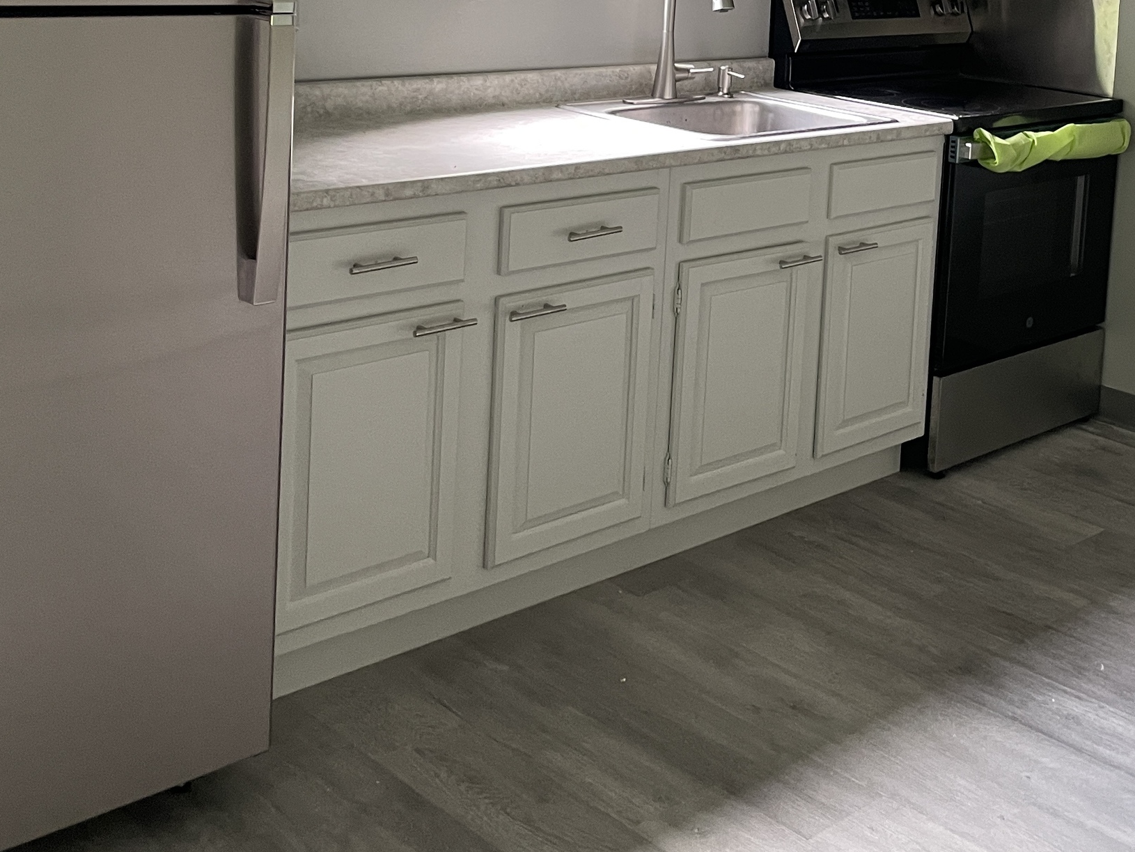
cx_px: 805
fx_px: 1607
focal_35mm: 49
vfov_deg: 28.5
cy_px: 78
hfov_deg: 38.2
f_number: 1.6
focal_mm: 4.2
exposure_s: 1/60
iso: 200
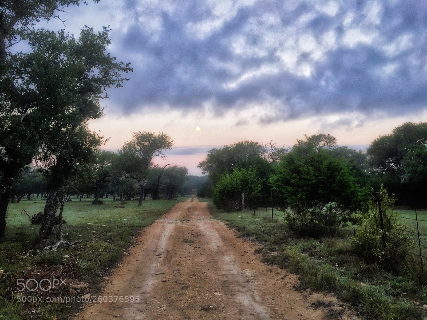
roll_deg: -0.7
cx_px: 214
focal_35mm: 29
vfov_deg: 48.2
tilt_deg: +4.3
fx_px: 358
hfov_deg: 61.7
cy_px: 160
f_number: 2.2
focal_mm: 4.15
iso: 32
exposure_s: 1/60
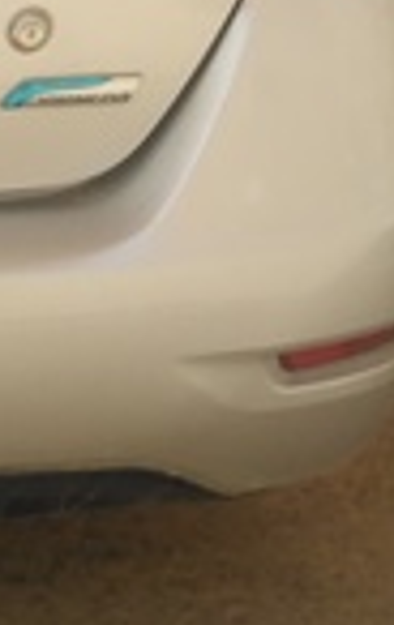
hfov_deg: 12.7
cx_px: -469
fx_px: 1469
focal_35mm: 86
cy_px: 6
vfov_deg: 23.1
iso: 100
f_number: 4
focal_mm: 3.63
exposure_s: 1/976
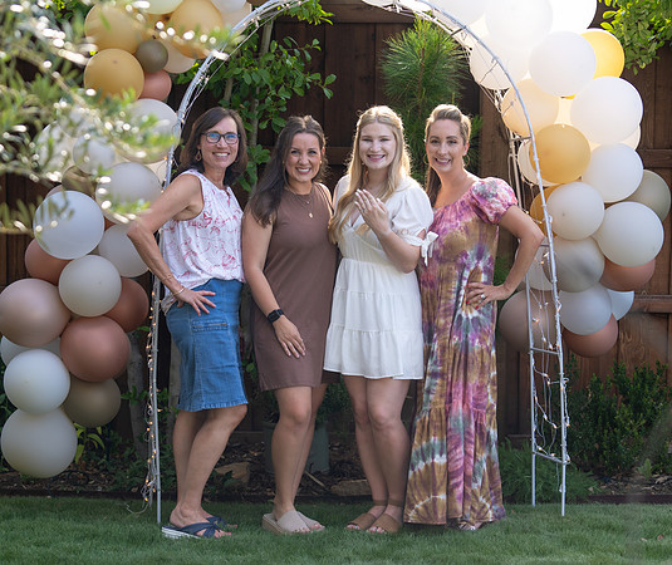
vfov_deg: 18.9
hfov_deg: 22.3
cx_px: 349
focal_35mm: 84
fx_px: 1702
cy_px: 292
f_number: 3.5
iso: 100
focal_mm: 70
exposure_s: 1/250
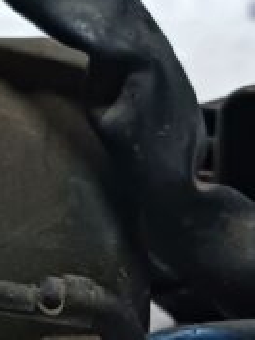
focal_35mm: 142
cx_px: -255
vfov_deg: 13.9
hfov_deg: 9.7
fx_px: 1393
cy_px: 114
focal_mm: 4
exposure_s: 1/25
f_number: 1.8
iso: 500
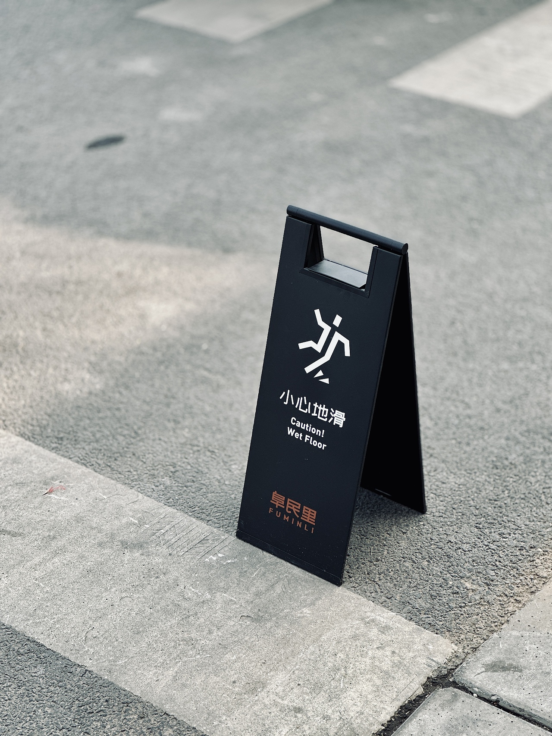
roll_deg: +0.3
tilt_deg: -29.9
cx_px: 276
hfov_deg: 19.1
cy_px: 368
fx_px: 1637
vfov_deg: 25.3
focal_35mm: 77
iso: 50
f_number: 2.8
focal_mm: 9
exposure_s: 1/121
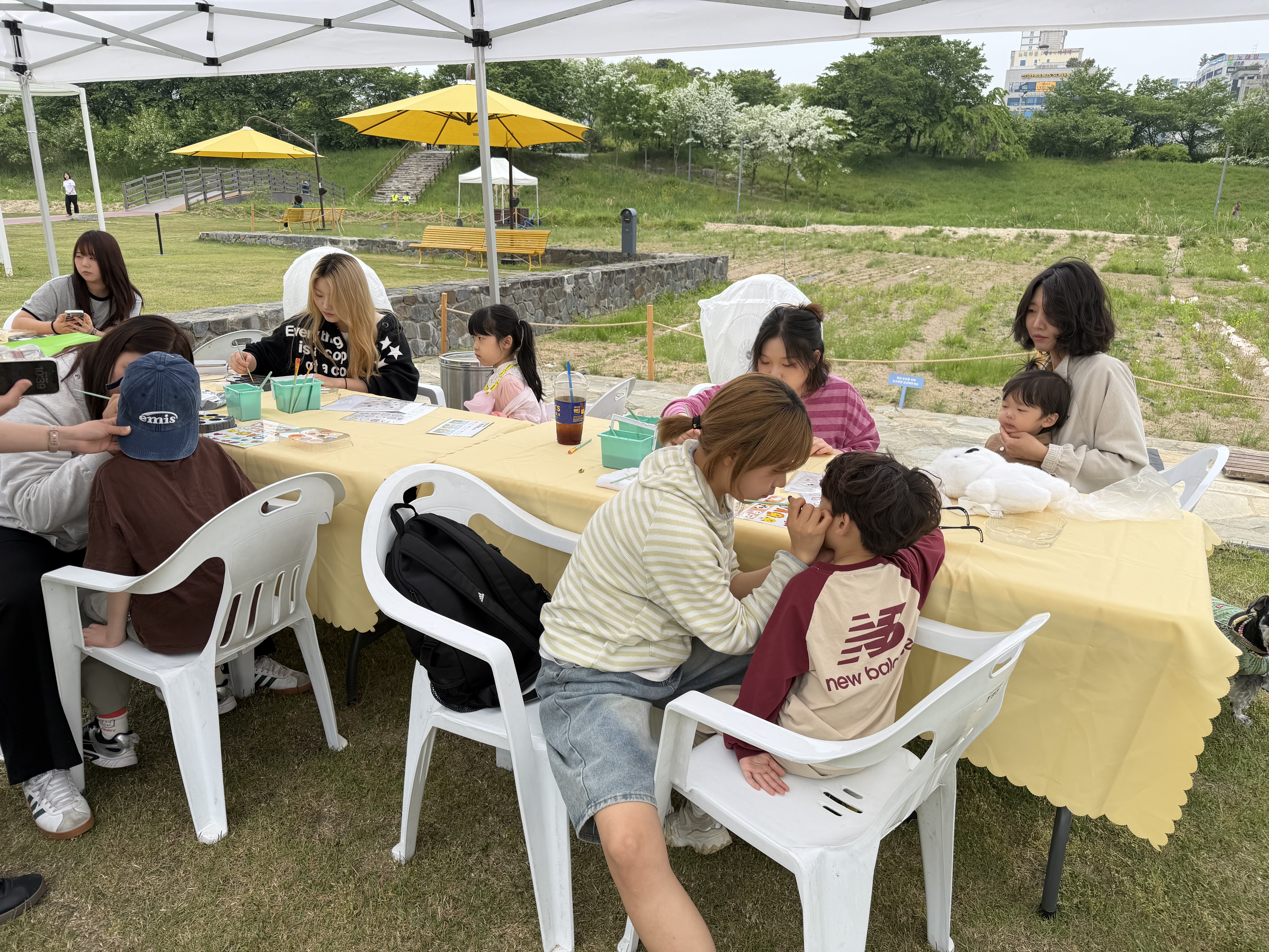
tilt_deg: -15.8
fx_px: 880
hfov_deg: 71.6
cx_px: 634
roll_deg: -1.7
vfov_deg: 56.8
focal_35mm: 24
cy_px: 476
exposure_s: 1/2299
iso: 80
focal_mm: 6.76
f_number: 1.78
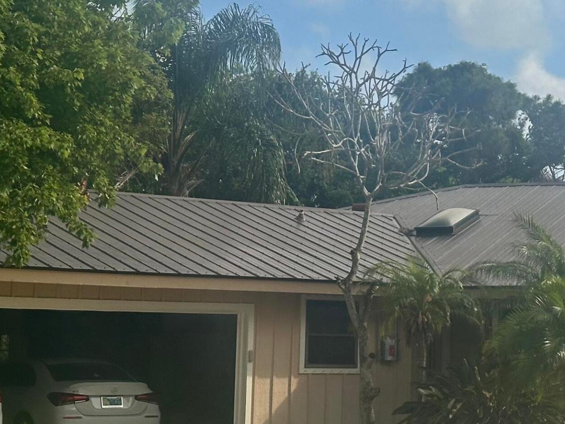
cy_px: 141
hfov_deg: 16.5
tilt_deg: +7.7
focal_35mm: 116
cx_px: 598
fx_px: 1893
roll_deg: -0.7
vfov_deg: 12.8
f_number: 1.78
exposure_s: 1/6623
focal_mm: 6.86
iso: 64
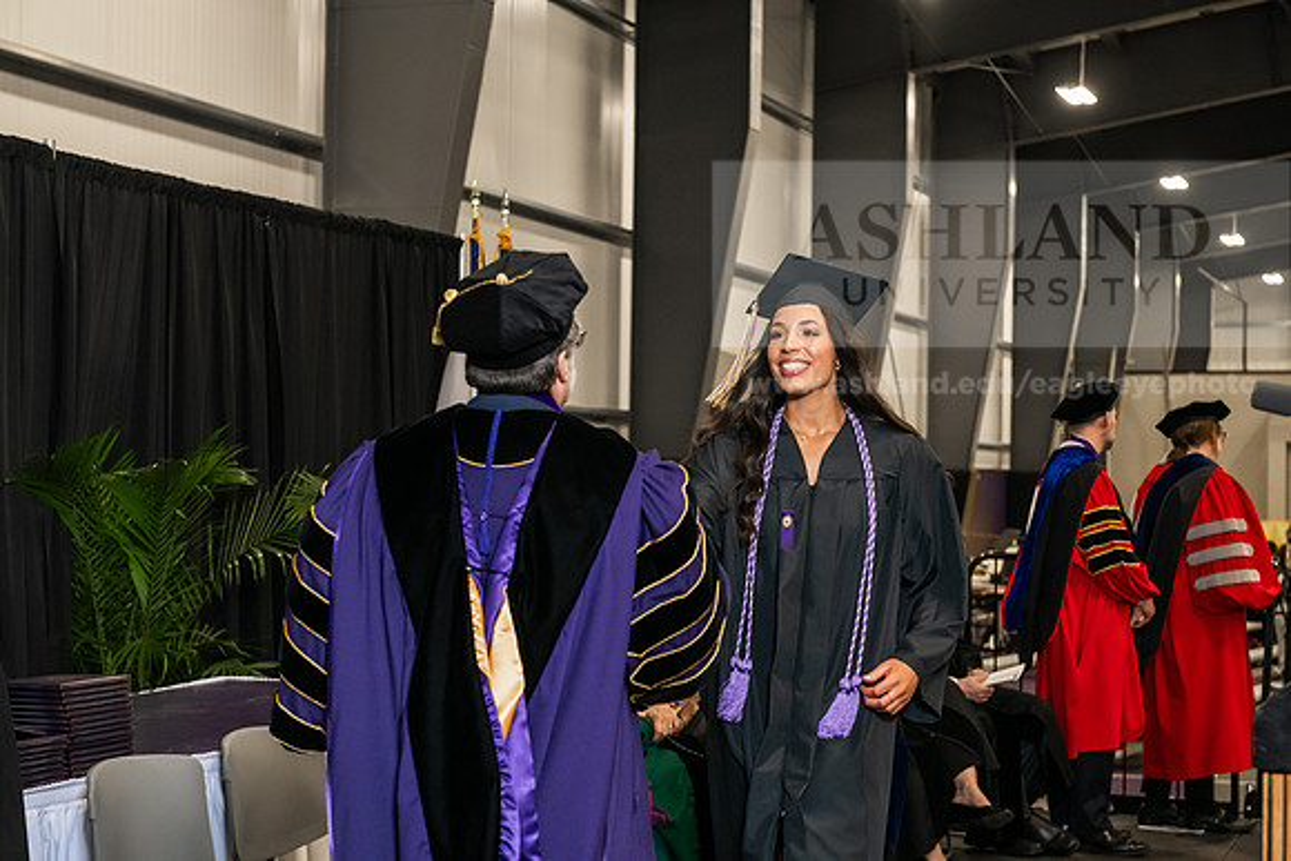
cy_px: 430
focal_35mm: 62
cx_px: 646
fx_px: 2224
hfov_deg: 32.4
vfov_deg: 21.9
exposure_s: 1/200
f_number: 5
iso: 2500
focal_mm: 62
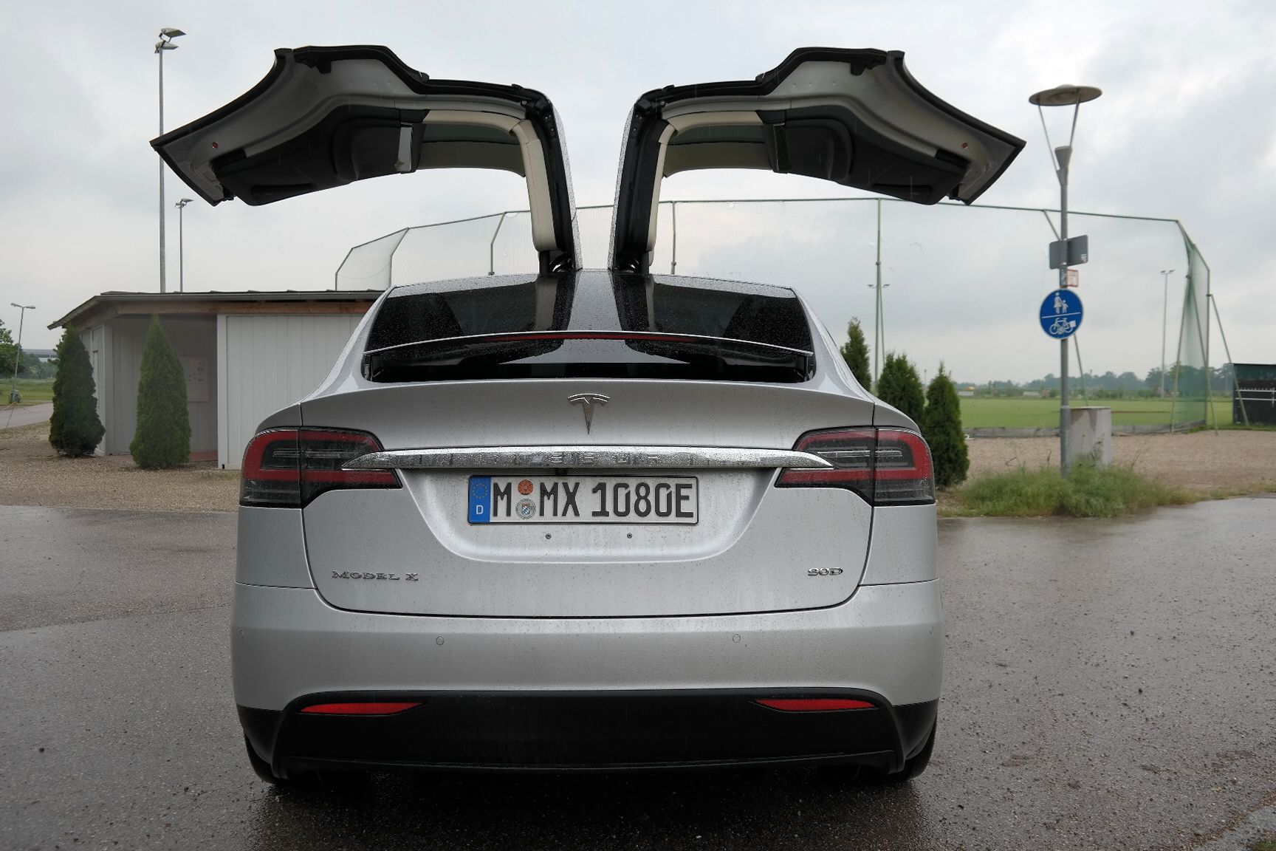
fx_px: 1063
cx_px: 638
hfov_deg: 61.9
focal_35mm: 30
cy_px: 426
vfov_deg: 43.6
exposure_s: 1/180
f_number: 5.6
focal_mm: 20
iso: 100
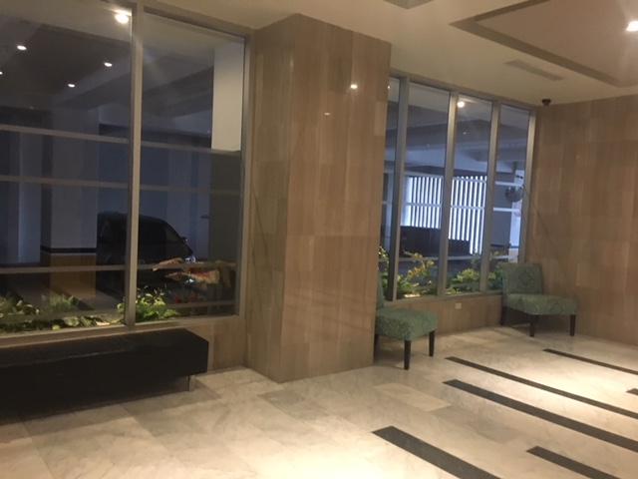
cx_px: 319
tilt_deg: -2.4
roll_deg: -3.5
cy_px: 240
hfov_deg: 61.7
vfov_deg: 48.2
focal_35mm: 29
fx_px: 534
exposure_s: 1/15
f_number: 2.2
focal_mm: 4.15
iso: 250
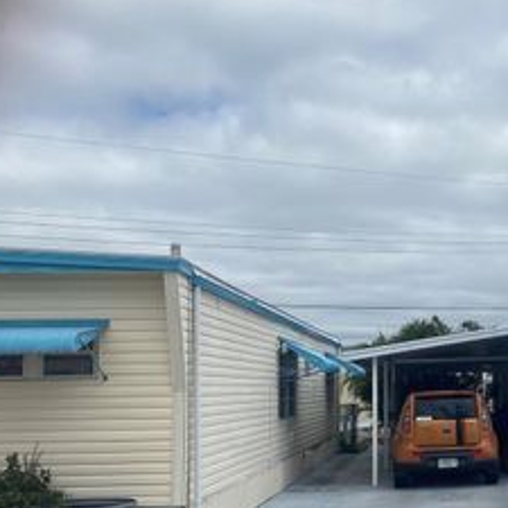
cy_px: 340
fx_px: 847
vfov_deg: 33.1
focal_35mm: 51
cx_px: 497
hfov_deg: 31.2
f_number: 1.8
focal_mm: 4.25
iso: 32
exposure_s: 1/6410
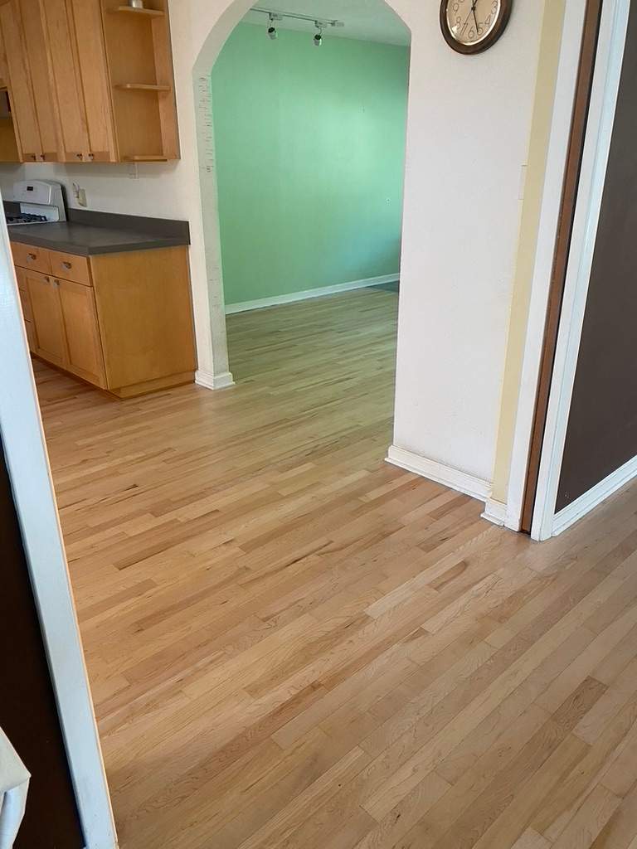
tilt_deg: -21.2
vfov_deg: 67.3
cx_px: 318
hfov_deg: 53.1
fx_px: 638
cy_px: 424
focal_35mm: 26
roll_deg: -0.3
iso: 160
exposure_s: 1/60
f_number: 1.8
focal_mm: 4.25
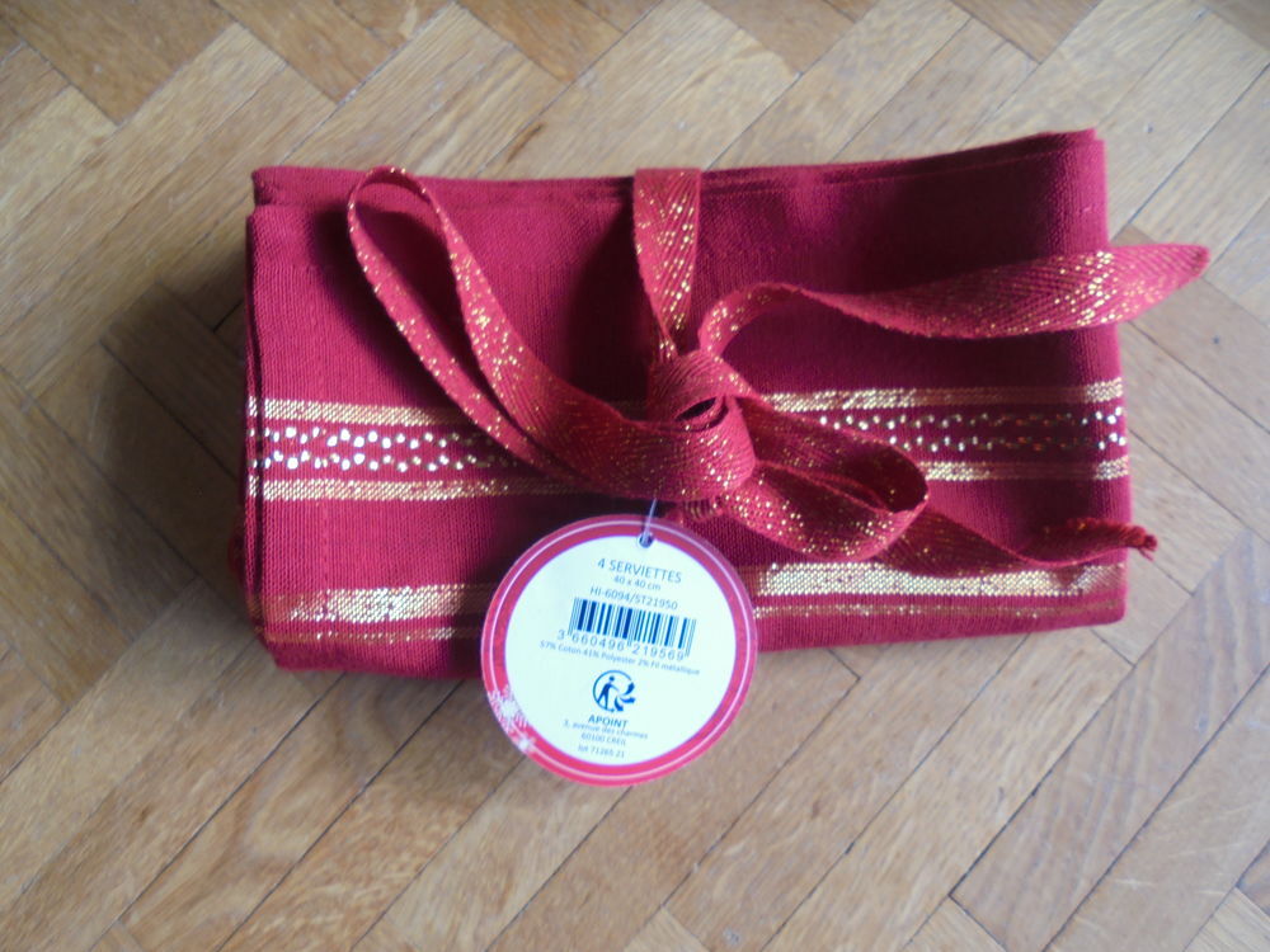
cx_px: 635
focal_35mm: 26
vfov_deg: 53.1
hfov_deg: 67.3
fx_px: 954
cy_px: 476
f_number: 3.5
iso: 100
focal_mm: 4.6
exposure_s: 1/40
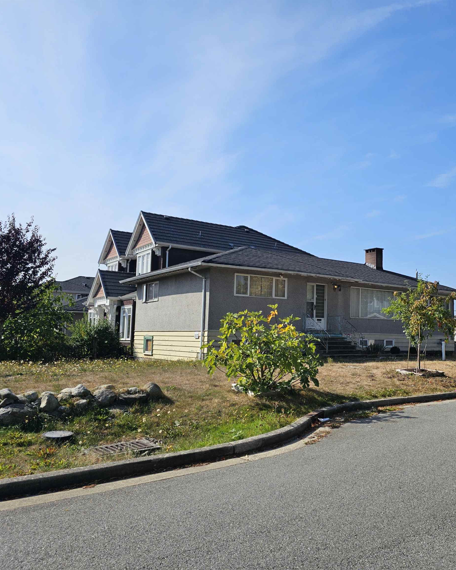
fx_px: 506
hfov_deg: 47.1
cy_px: 285
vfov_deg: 58.8
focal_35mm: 30
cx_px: 328
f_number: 1.7
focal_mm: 6.3
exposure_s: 1/1314
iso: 10
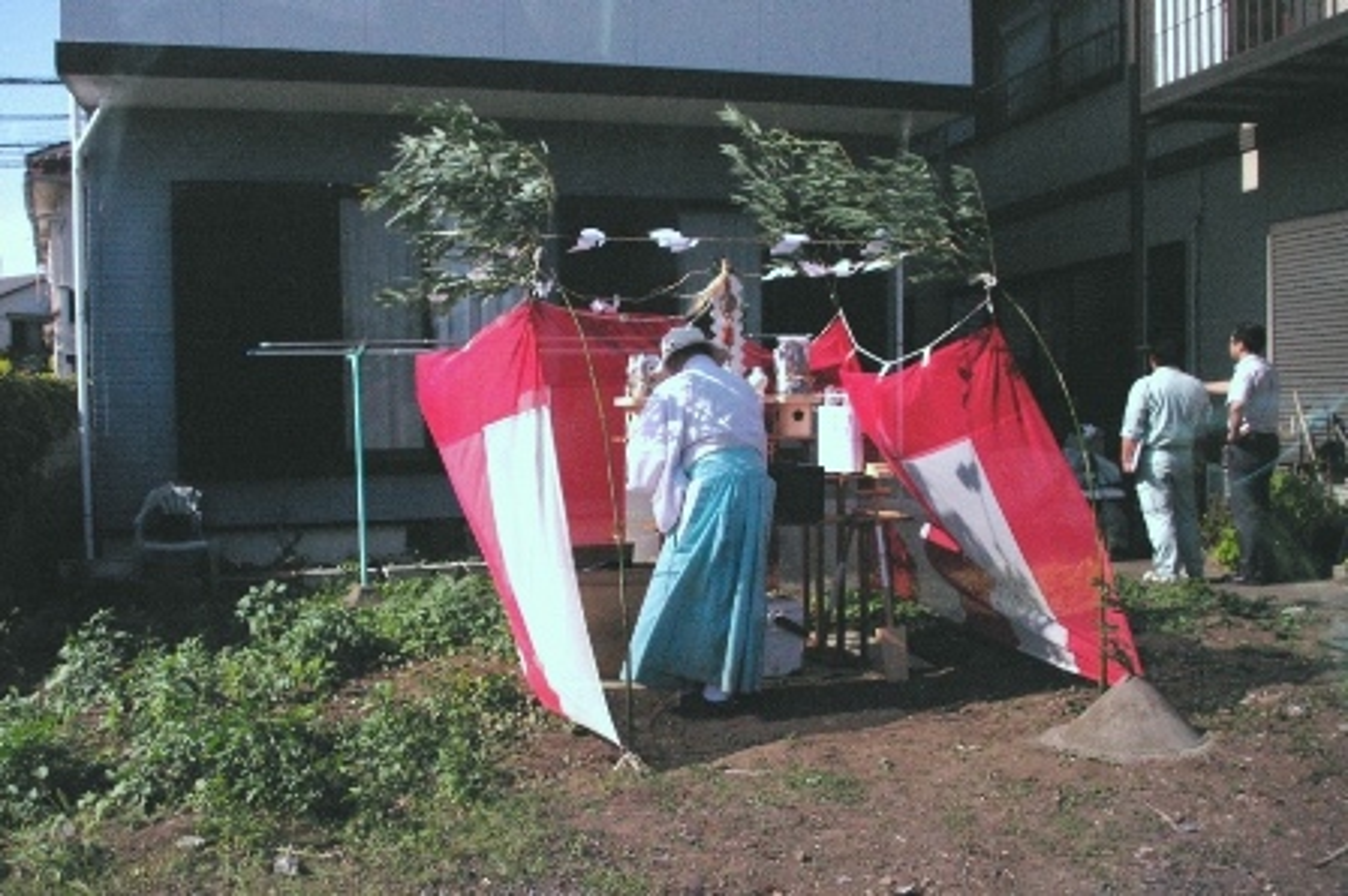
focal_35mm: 27
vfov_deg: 47.9
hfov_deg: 67.4
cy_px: 448
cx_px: 674
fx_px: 1010
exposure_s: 1/125
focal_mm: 18
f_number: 5.6
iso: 3200
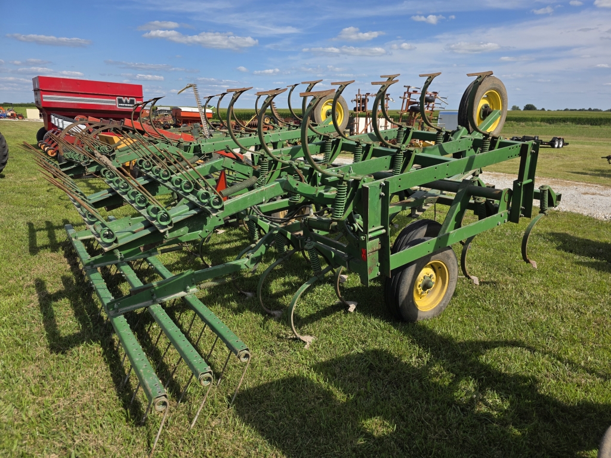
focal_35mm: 23
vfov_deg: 58.9
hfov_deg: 73.9
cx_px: 306
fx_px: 406
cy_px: 229
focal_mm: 6.3
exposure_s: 1/6355
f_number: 1.7
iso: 80
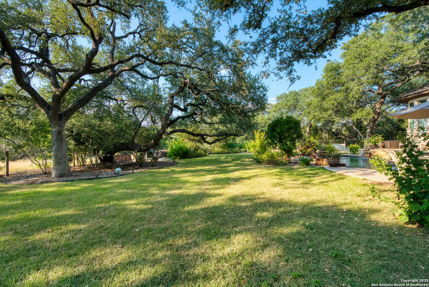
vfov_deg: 73.8
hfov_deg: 96.7
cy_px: 144
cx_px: 214
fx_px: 191
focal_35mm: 16
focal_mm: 16
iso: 100
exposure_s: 1/20
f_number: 11
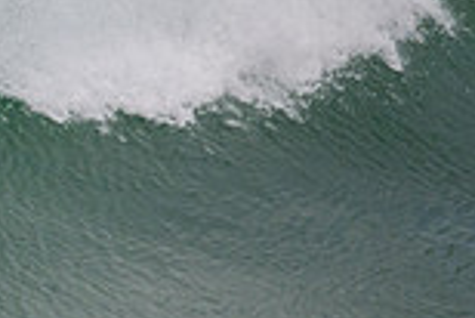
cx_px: -404
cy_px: 196
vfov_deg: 0.5
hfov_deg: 0.7
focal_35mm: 3005
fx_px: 39686
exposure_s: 1/2000
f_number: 11
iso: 1100
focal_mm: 800
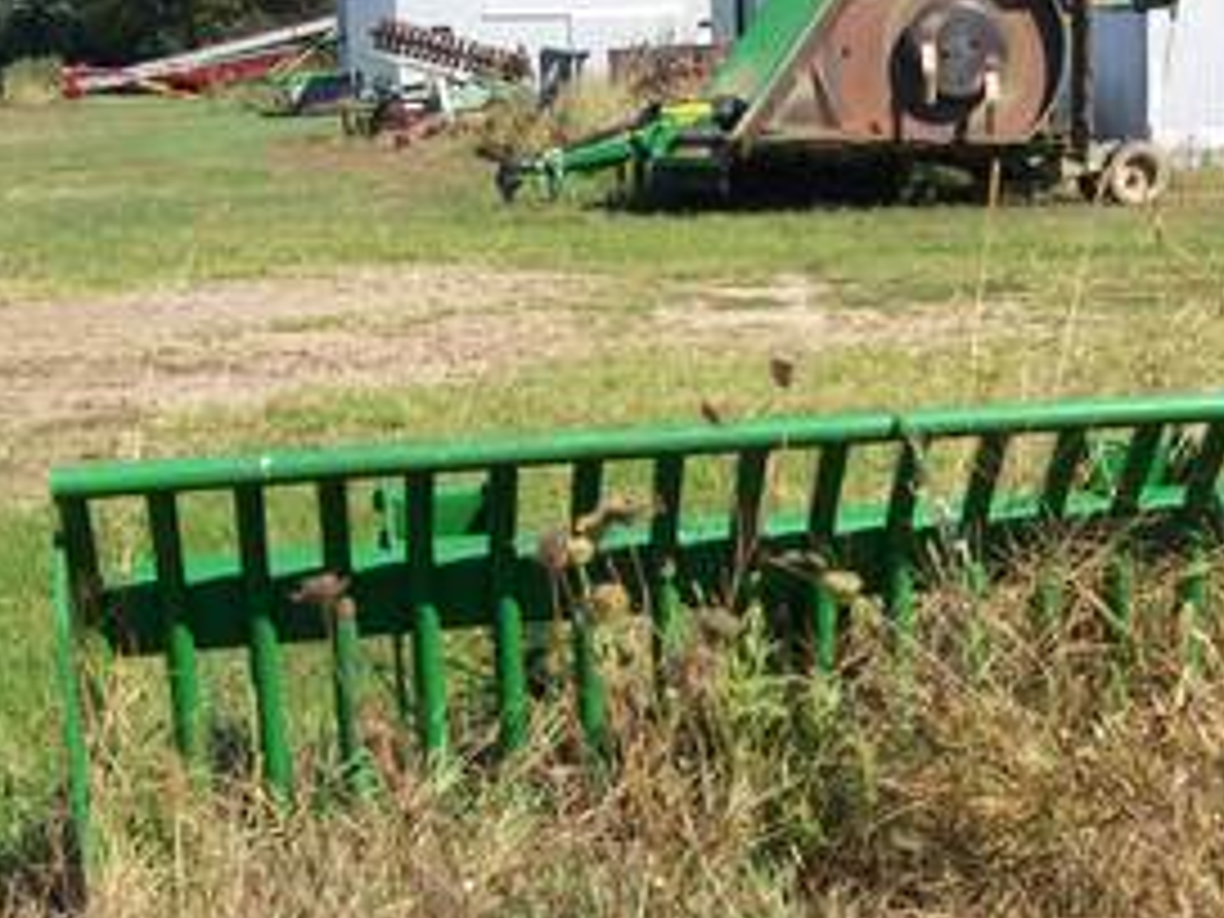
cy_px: 729
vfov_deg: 20.2
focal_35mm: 72
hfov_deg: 26.7
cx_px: 914
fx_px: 2546
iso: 80
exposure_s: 1/383
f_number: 4.8
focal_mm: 6
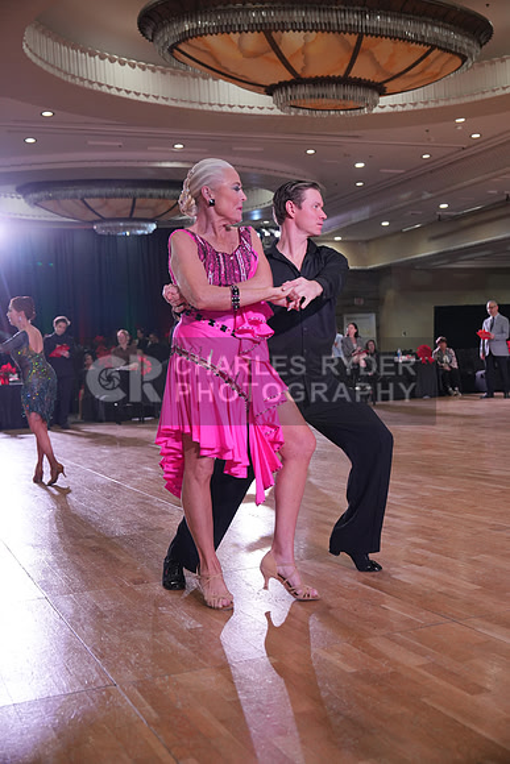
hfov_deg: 31.9
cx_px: 255
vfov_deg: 46.4
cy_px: 382
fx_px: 892
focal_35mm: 42
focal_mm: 42
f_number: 4
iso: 1600
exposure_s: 1/500
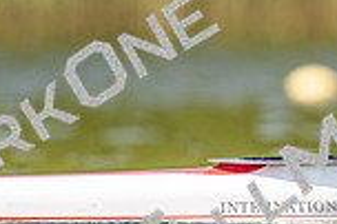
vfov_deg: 0.4
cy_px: -35
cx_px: 588
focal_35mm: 3441
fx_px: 32177
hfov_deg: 0.6
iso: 320
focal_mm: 600
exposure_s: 1/2500
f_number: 4
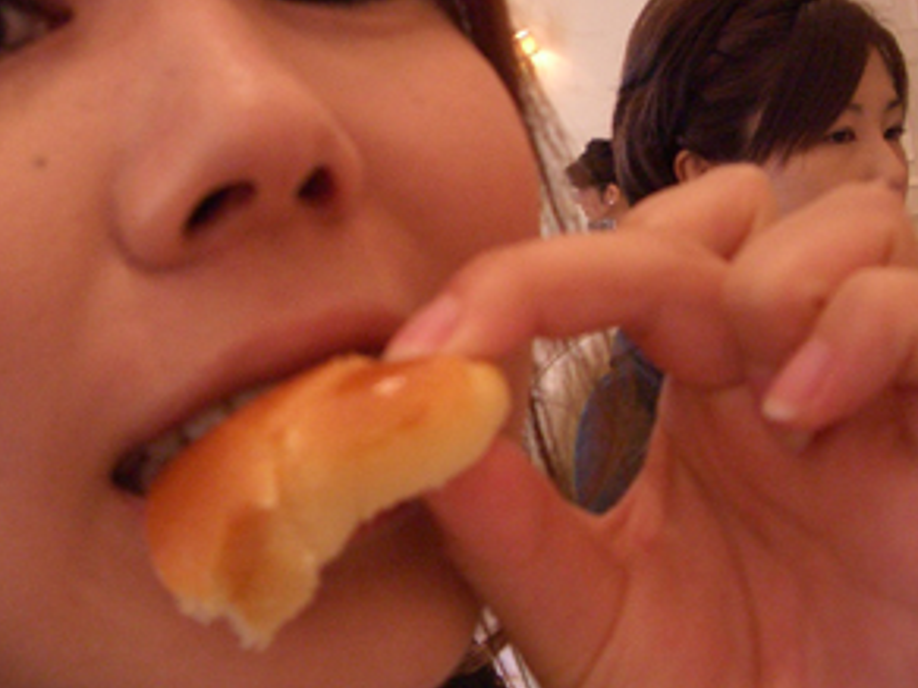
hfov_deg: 37.3
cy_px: 269
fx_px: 1352
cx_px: 363
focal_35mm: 51
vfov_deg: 28.5
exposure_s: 1/125
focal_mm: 5.8
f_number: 2.6
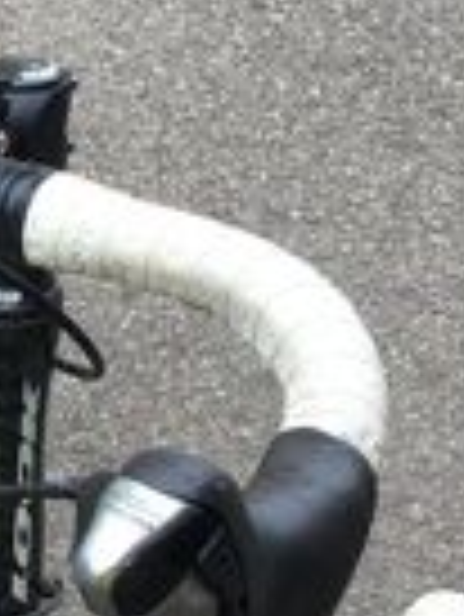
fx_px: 2409
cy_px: 688
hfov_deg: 10.6
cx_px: -266
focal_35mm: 135
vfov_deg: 14.3
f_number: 2.2
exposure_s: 1/286
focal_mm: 4.15
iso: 25
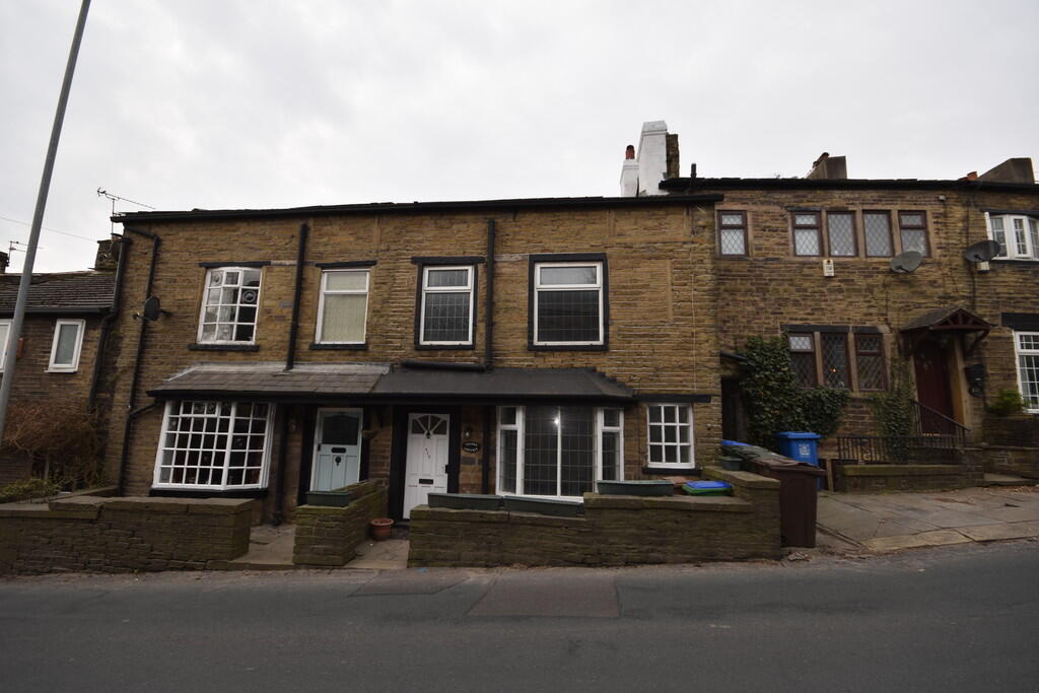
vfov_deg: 77.3
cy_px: 346
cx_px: 520
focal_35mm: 15
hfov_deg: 100.4
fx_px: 433
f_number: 6.3
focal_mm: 10
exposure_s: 1/200
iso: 100
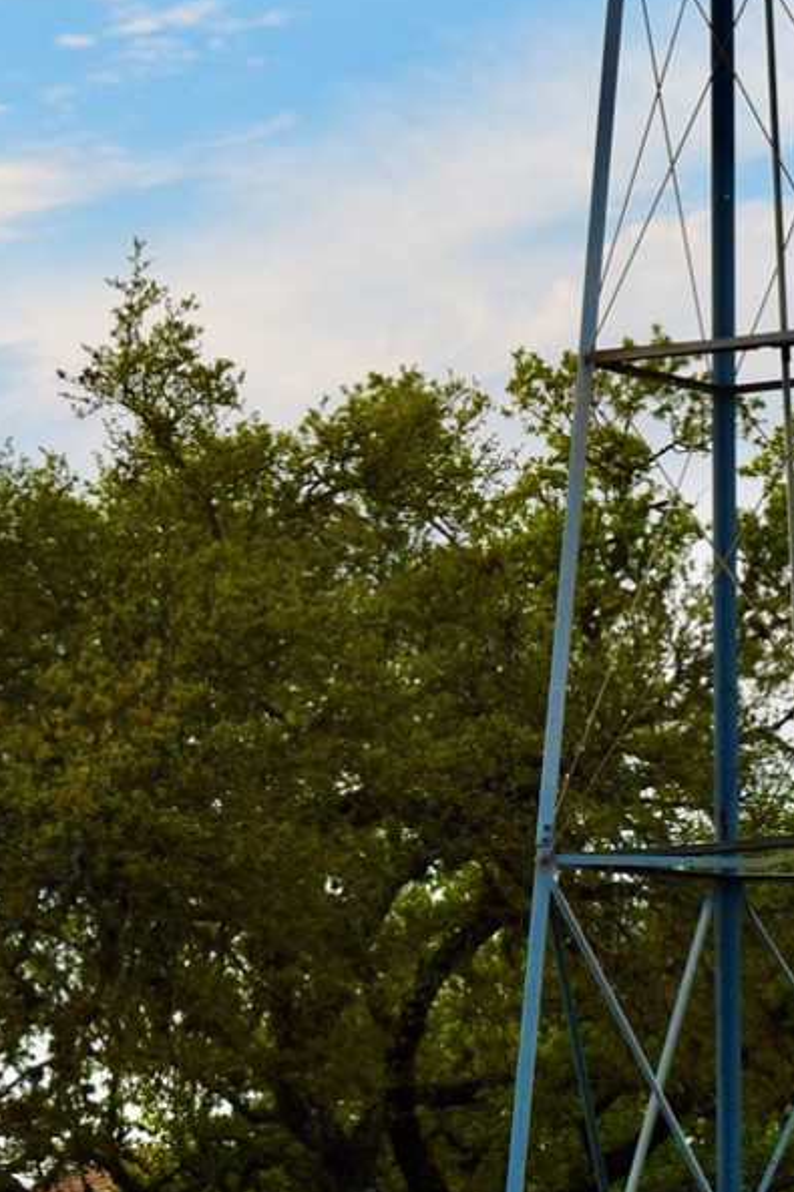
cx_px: 1244
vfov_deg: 8.3
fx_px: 8137
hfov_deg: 5.5
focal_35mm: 246
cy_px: 98
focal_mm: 45
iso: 100
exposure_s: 1/200
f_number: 7.1
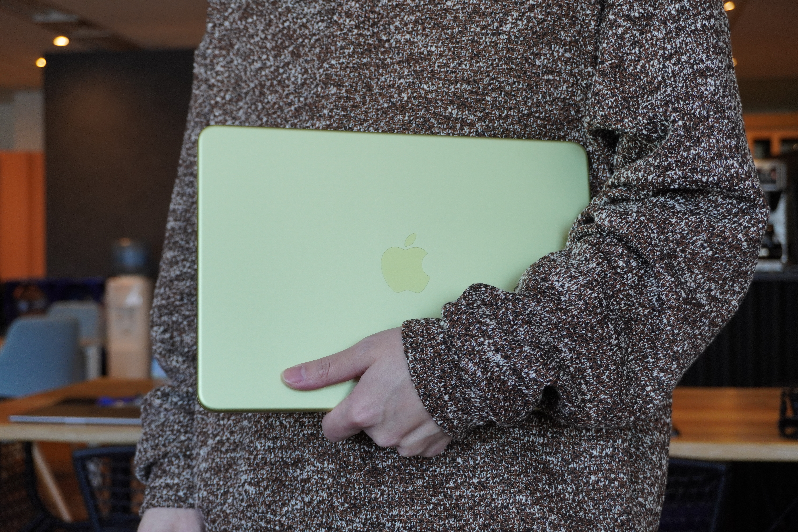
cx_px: 399
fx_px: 1197
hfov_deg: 36.9
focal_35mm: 54
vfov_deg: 25.1
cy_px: 266
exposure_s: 1/160
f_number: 5.6
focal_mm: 36
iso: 800
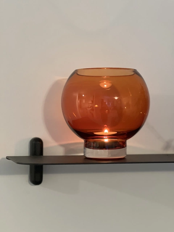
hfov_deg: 19.1
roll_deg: -1.5
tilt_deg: +1.3
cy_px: 116
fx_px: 516
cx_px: 87
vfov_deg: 25.3
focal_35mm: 77
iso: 400
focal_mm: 9
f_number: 2.8
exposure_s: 1/20
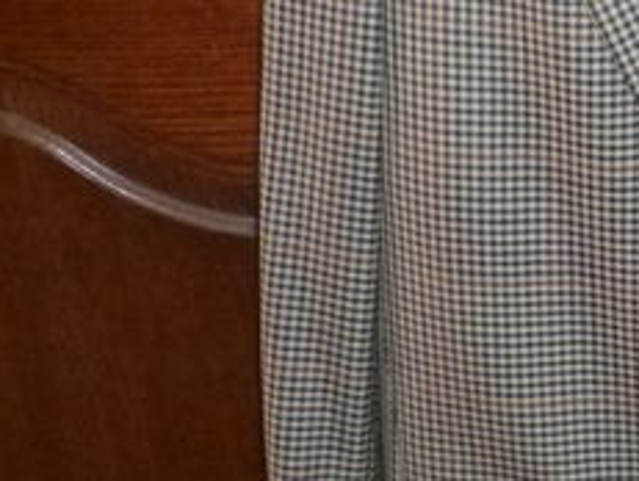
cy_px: 240
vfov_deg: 12.3
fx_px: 2237
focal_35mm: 121
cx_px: 913
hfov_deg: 15.2
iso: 320
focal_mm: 5
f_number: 2.8
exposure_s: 1/30
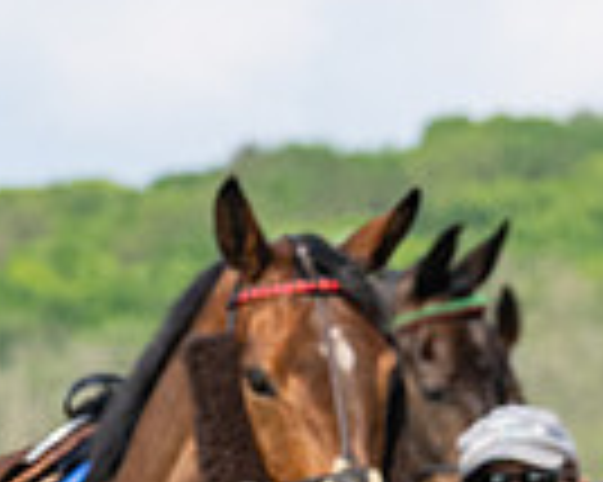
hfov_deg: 3.0
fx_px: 11503
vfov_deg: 2.4
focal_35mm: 645
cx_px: -946
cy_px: 628
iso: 400
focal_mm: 75
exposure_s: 1/2500
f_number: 5
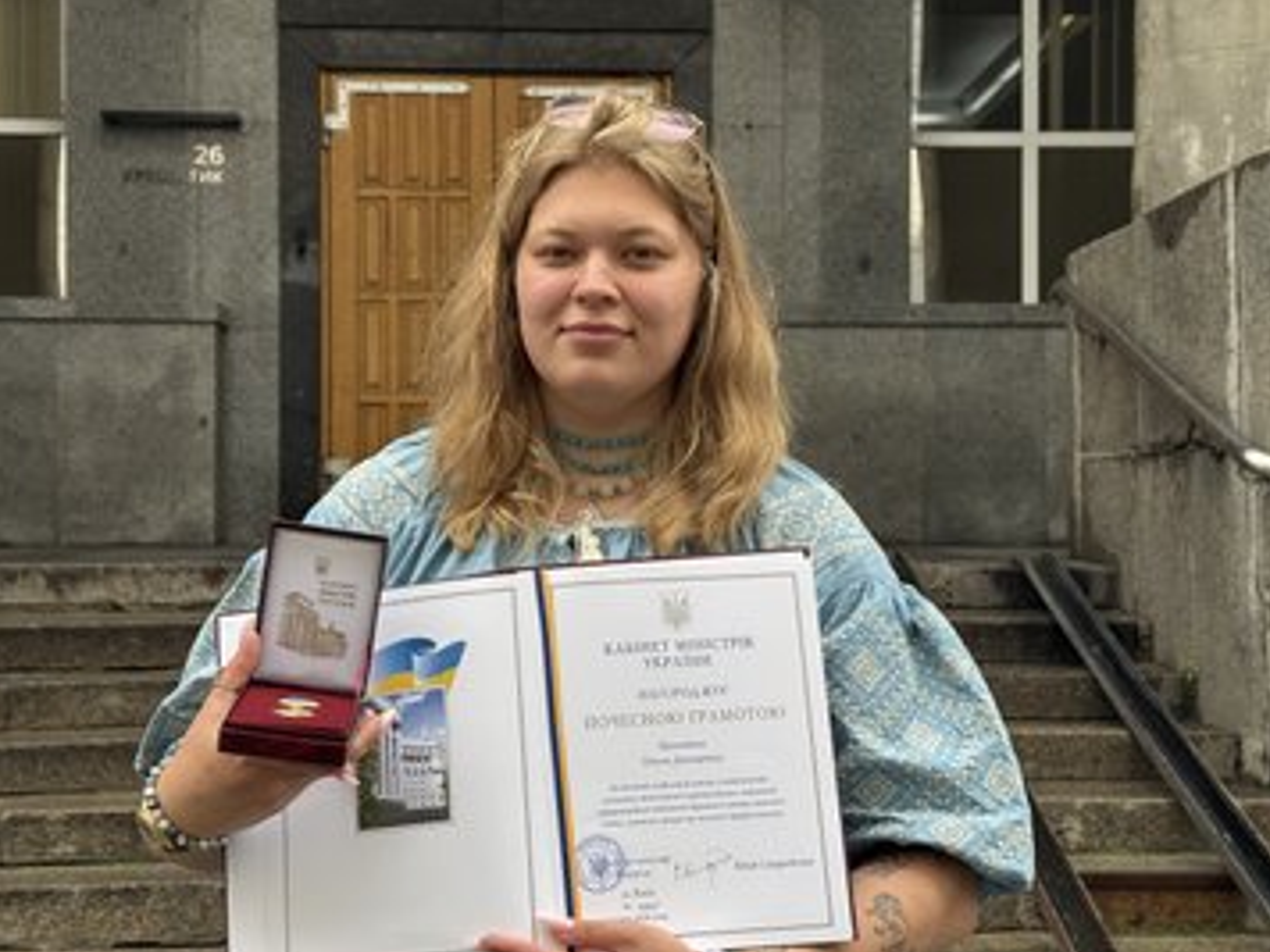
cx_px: 617
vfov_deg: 27.0
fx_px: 1981
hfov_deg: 35.5
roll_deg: -0.8
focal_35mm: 54
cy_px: 517
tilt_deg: -0.1
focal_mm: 6.76
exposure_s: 1/454
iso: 64
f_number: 1.78
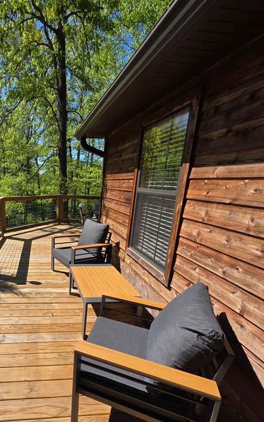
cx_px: 61
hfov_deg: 60.9
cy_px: 238
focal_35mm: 18
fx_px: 207
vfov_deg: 90.6
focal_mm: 2.2
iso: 40
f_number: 1.9
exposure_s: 1/1695
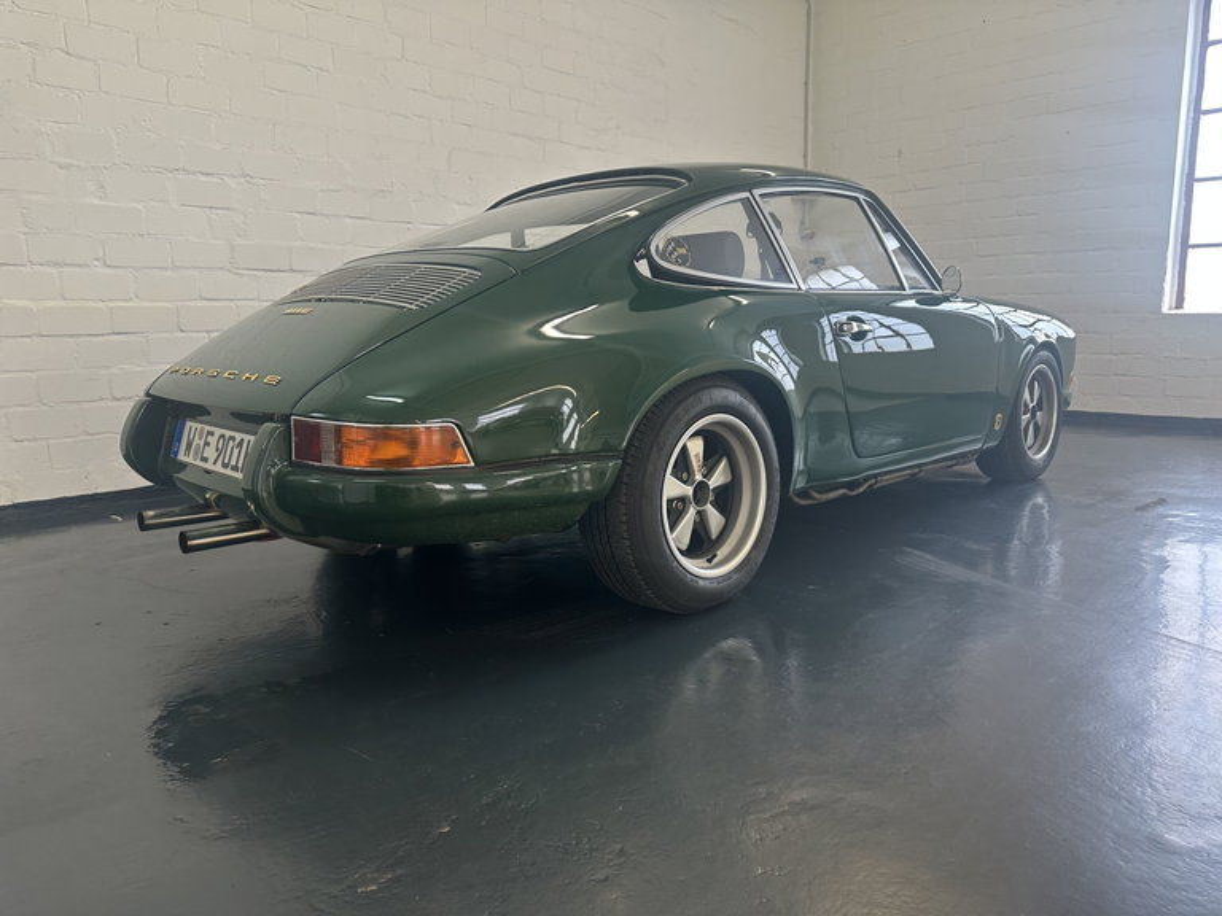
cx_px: 611
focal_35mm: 24
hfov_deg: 71.6
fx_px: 847
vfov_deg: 56.8
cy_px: 458
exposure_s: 1/100
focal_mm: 6.86
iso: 160
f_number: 1.78
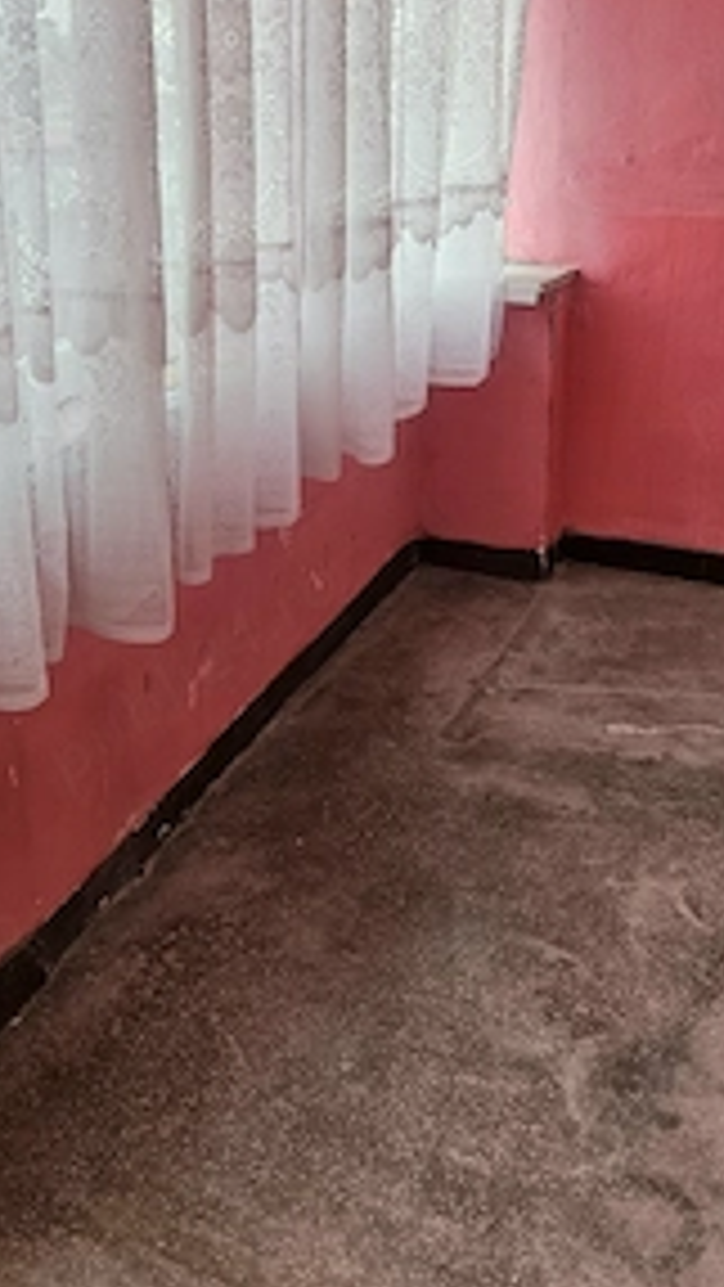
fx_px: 1194
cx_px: 351
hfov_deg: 33.7
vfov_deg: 55.2
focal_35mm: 35
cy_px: 405
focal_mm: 5.4
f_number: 1.8
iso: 200
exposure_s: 1/192
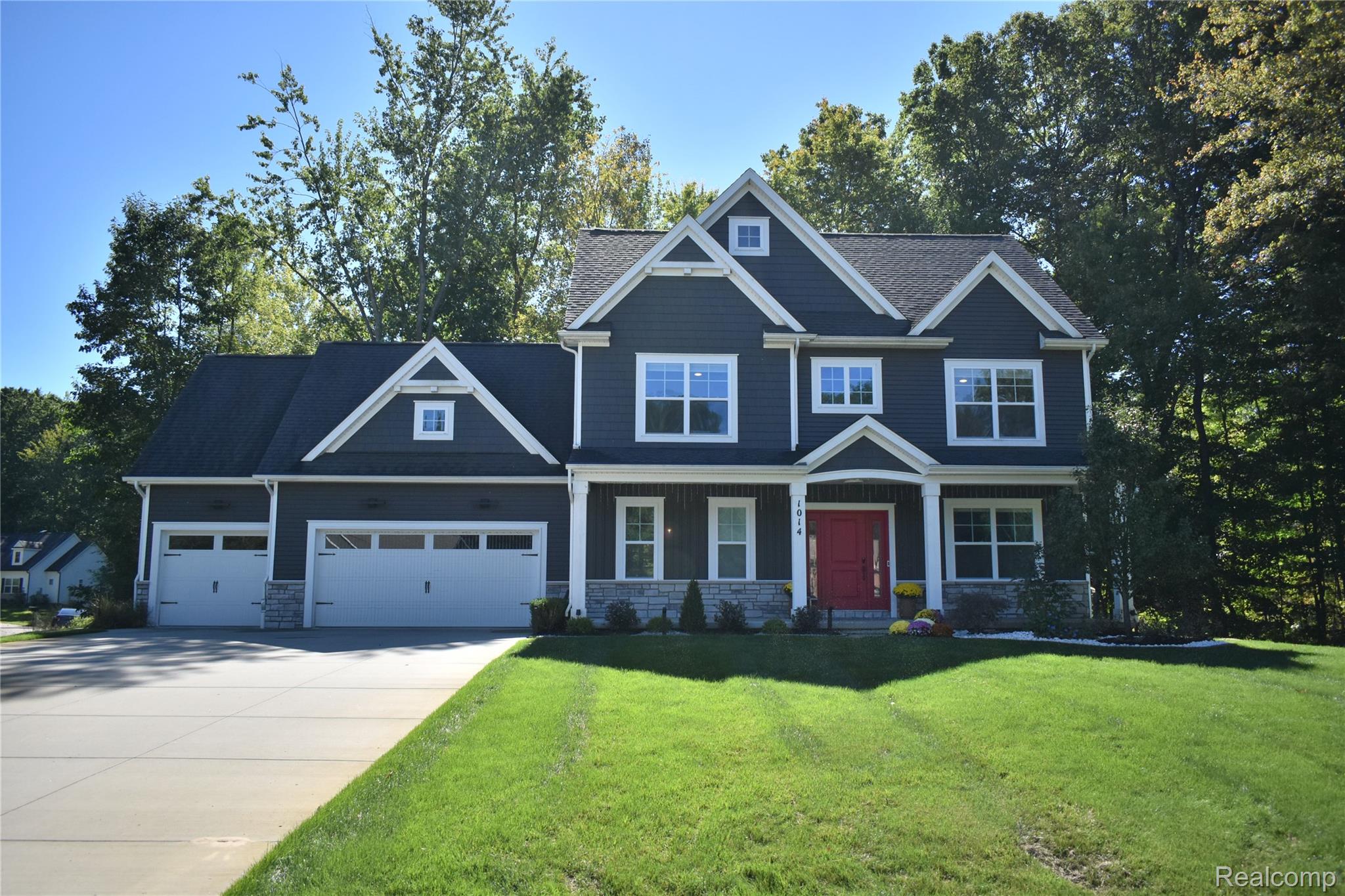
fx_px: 1009
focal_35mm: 27
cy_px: 448
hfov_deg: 67.4
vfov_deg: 47.9
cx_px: 672
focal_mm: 18
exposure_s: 1/4000
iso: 400
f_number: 3.5
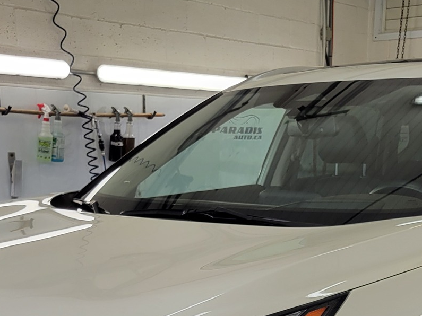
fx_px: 817
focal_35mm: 67
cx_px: 235
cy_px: 374
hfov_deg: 29.0
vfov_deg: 20.6
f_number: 1.8
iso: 40
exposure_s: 1/139
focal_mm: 5.4
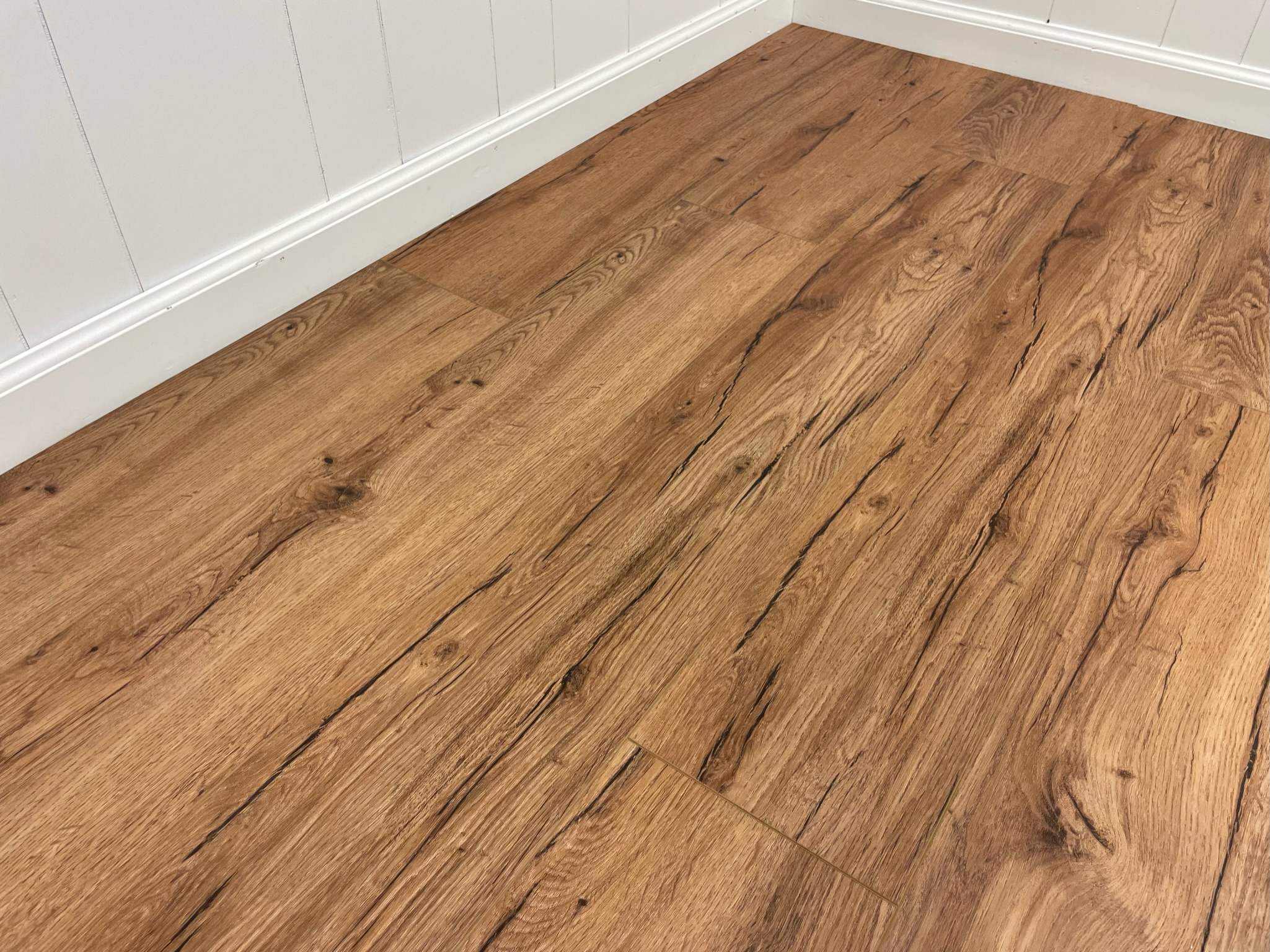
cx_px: 635
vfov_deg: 53.0
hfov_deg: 67.3
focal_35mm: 26
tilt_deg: -43.1
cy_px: 476
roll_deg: -1.4
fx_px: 954
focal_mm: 4.2
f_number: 1.6
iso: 125
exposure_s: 1/120
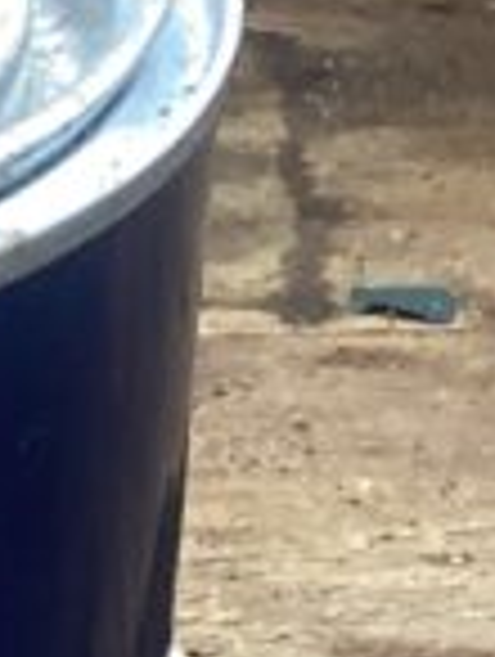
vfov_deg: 9.0
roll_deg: +0.0
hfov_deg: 6.7
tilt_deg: -34.3
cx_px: -418
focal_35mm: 217
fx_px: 4125
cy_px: 873
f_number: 2.4
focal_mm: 3.3
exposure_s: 1/50
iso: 125
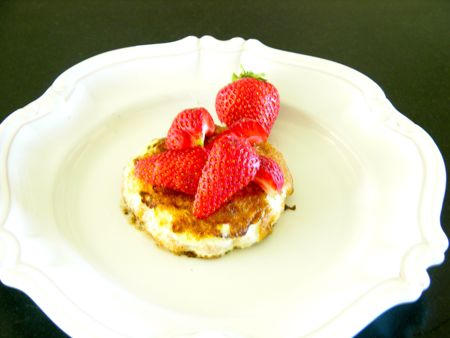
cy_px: 169
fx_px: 962
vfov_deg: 19.9
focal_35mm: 74
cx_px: 225
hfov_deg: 26.3
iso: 144
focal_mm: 18.8
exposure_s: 1/5.1
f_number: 3.3
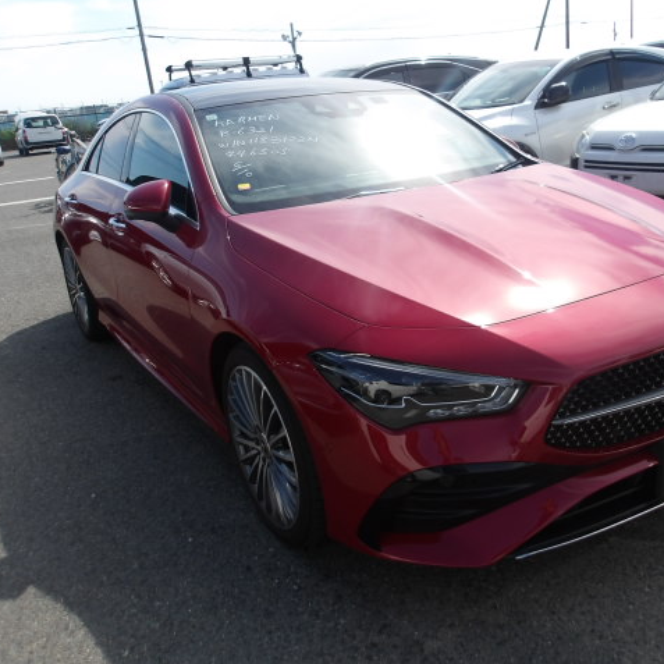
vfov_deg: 51.1
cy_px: 331
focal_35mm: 32
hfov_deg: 50.6
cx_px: 413
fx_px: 694
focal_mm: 4.9
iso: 100
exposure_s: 1/985
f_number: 3
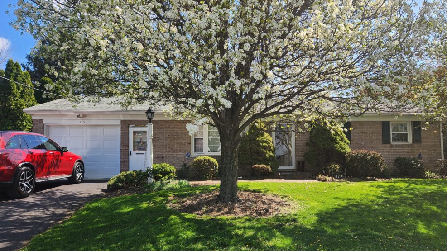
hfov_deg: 71.9
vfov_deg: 44.2
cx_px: 231
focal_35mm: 26
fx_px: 308
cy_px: 149
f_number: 1.8
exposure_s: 1/645
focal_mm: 5.4
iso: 20
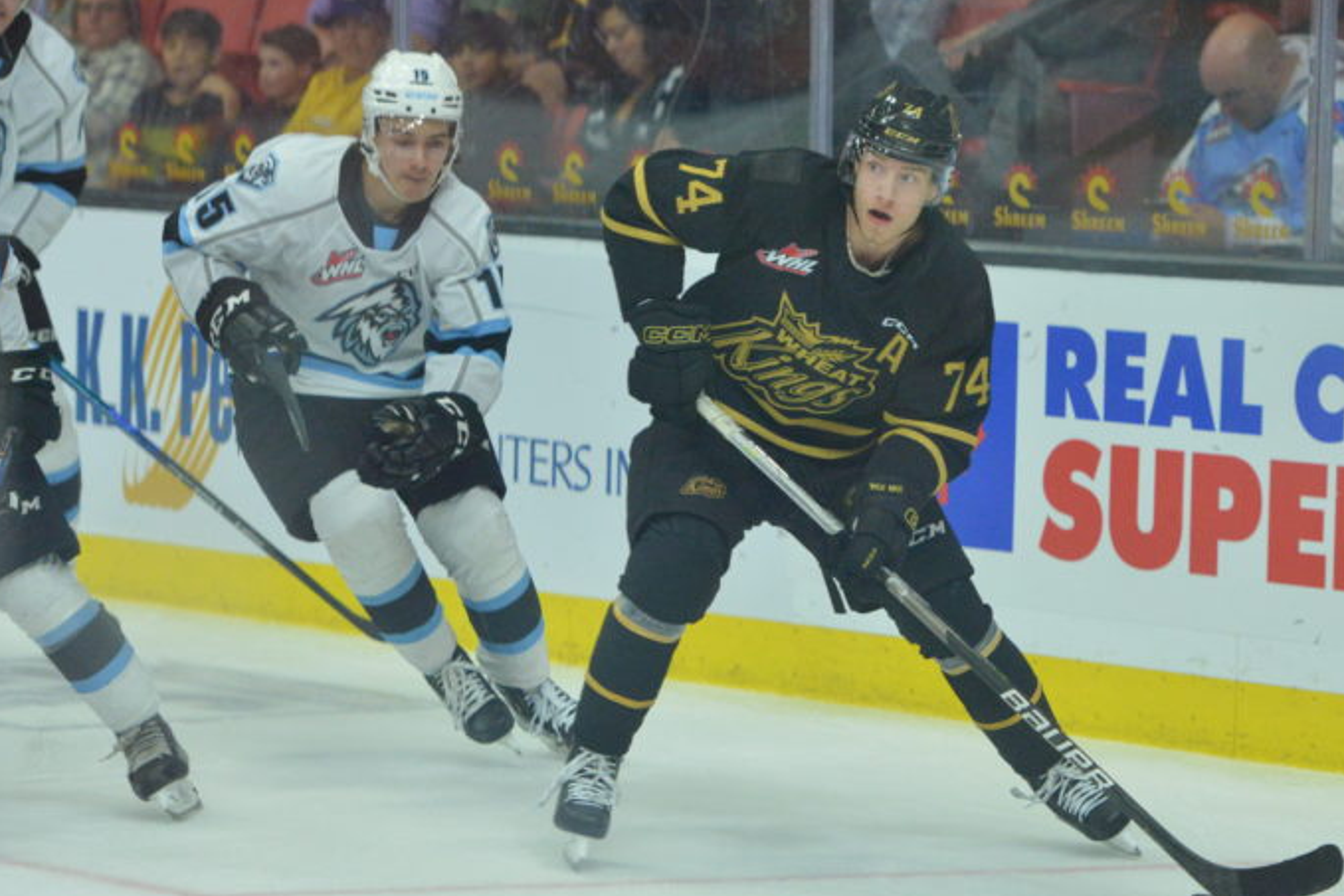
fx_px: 7318
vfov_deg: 7.0
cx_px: 742
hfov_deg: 10.5
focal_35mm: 196
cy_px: 525
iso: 6400
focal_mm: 130
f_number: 2.8
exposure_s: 1/3200
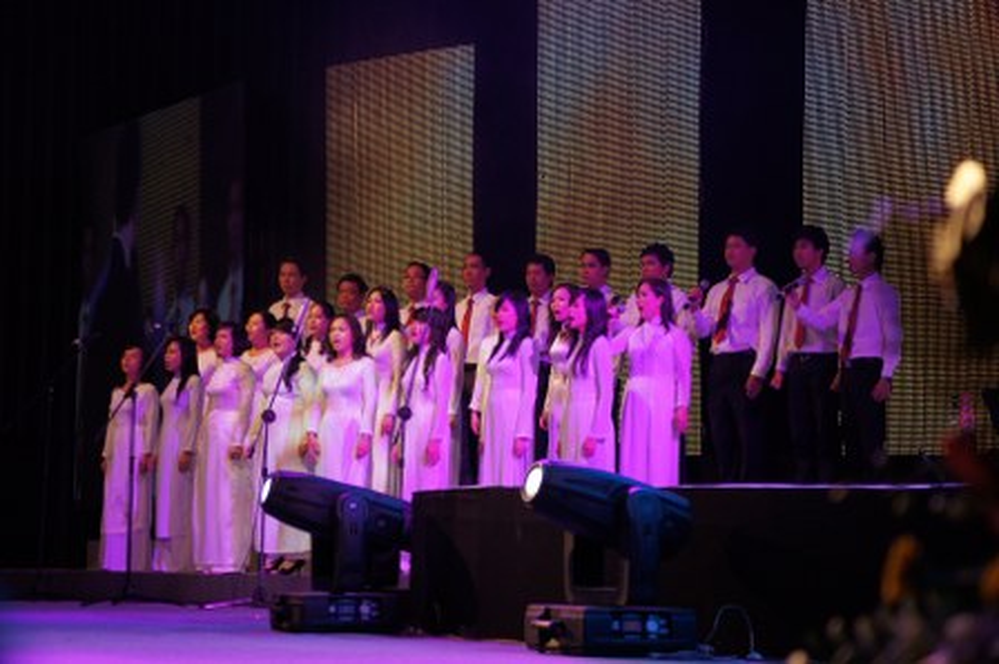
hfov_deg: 16.1
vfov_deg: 10.7
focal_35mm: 128
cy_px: 332
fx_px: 3535
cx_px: 500
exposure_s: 1/160
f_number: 4
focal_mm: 85
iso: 250
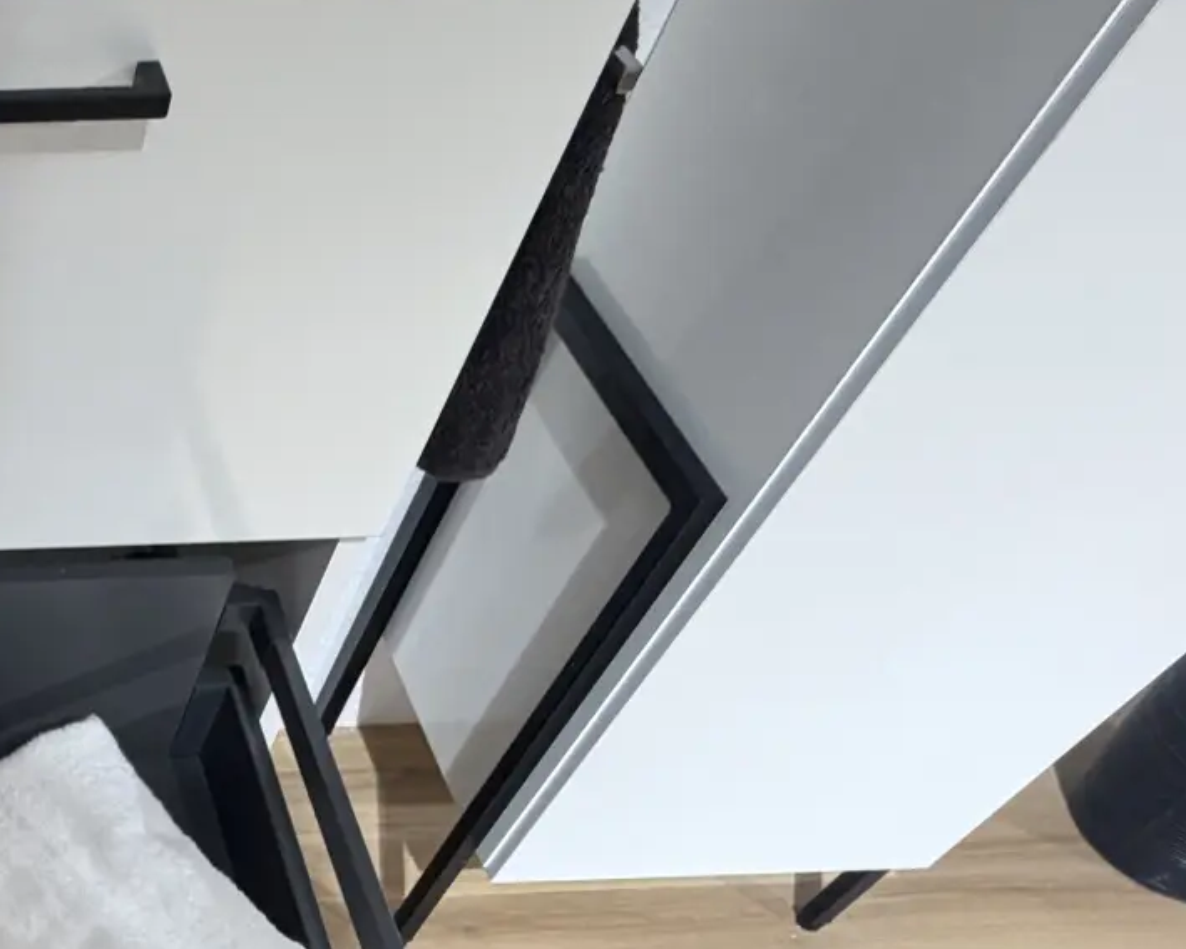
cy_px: 1023
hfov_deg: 37.5
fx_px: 1299
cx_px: -227
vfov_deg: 35.0
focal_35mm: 37
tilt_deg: -56.4
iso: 250
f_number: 2.2
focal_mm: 2.22
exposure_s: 1/100
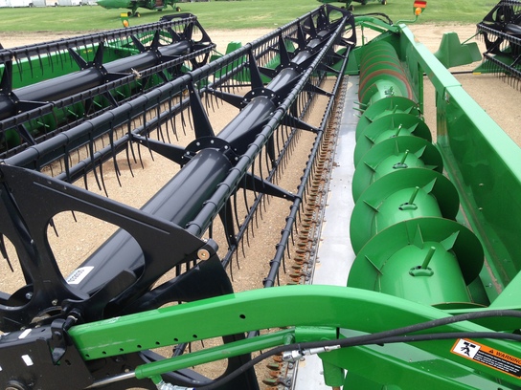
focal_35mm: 33
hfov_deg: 55.4
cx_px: 260
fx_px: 497
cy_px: 195
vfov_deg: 42.9
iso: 50
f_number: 2.4
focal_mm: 4.13
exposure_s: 1/133
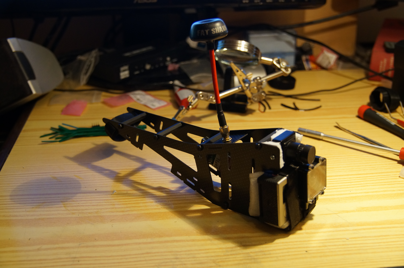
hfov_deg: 43.6
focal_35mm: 45
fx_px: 504
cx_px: 202
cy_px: 134
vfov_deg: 29.8
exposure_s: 1/60
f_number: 4
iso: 1000
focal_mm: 30
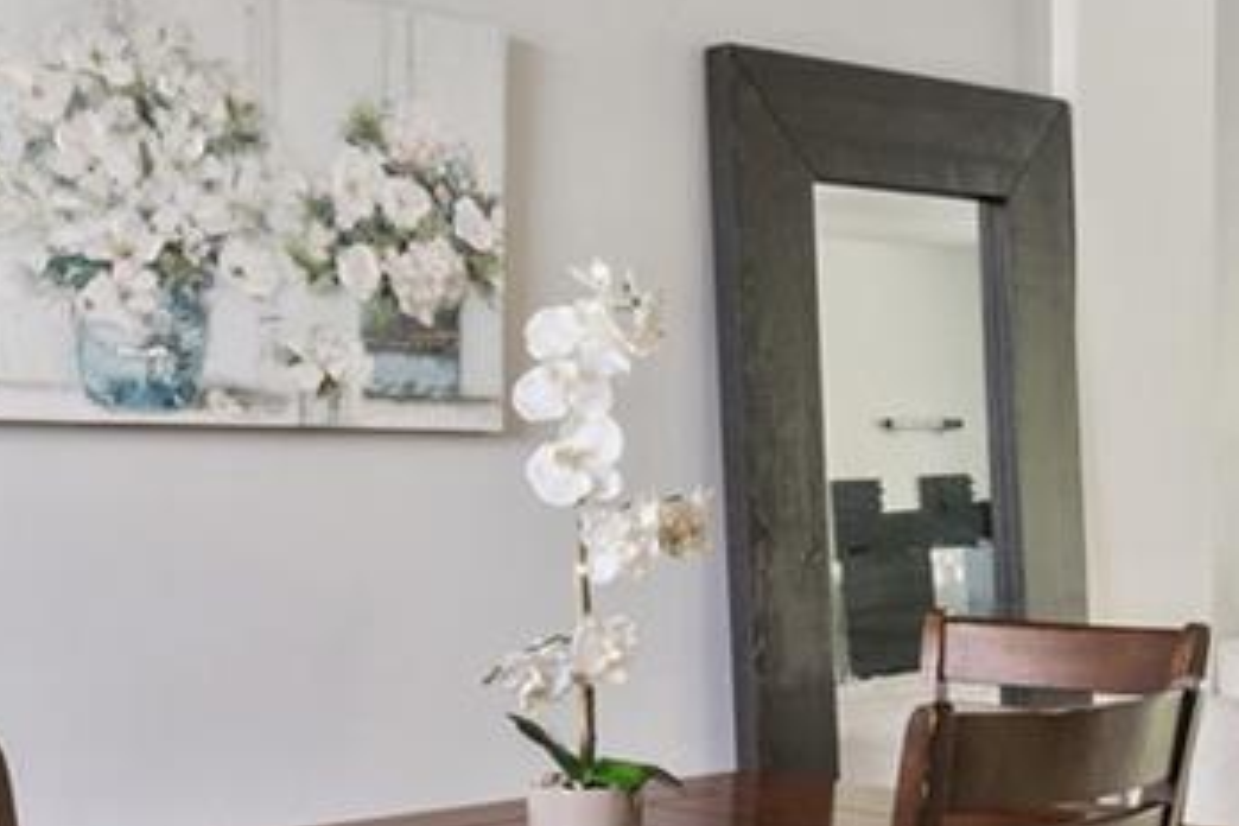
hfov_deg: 28.9
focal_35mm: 69
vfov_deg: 19.7
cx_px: 887
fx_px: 2375
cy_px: 388
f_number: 9
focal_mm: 10
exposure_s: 1
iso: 200
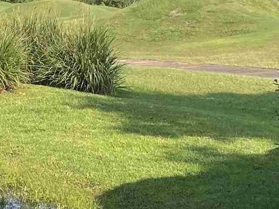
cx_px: -112
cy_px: 49
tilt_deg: -2.9
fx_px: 1007
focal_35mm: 125
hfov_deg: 14.9
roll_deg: -0.2
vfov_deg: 11.8
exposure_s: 1/1795
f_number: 1.6
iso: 32
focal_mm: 4.2
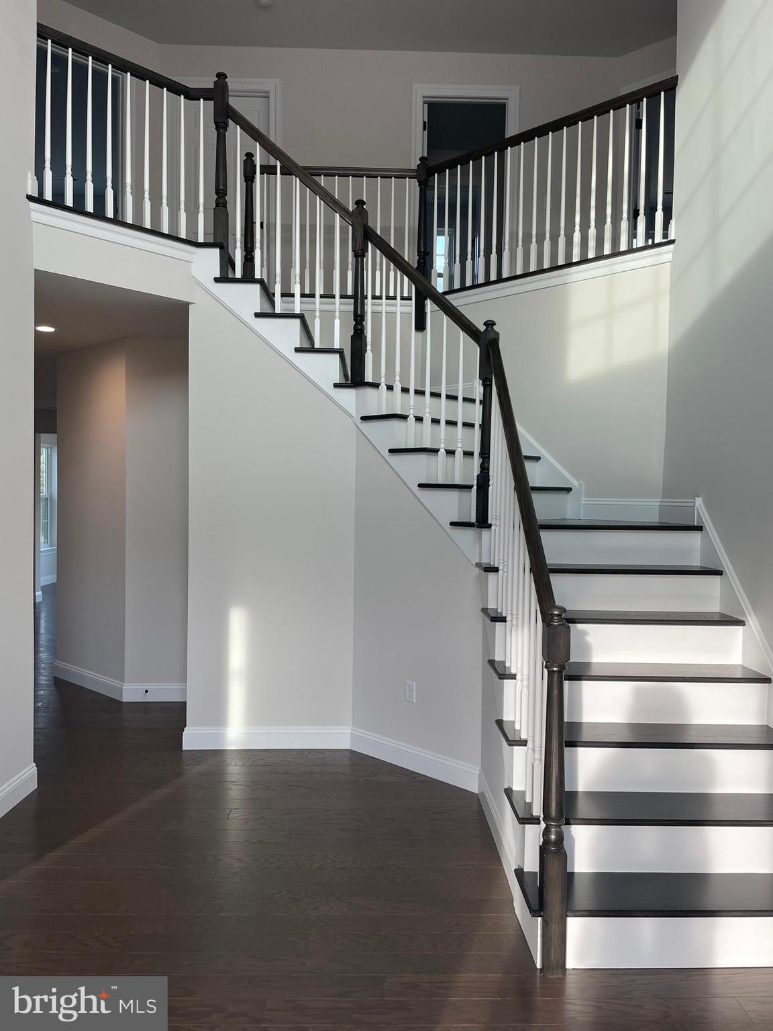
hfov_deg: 53.1
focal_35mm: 26
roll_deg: +0.0
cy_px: 516
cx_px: 386
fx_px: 774
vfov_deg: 67.3
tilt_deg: -1.5
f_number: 1.6
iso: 32
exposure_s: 1/149
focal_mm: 4.2
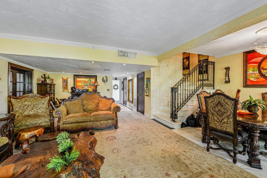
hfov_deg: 104.3
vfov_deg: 81.2
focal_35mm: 14
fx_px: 104
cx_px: 134
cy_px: 89
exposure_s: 1/2
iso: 200
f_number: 9
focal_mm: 14
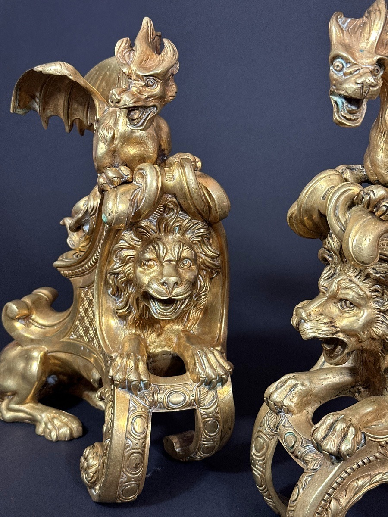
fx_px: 717
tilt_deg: -19.5
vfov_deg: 39.7
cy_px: 258
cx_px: 194
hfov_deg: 30.3
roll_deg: +1.1
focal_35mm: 48
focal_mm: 6.86
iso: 200
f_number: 1.78
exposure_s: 1/50
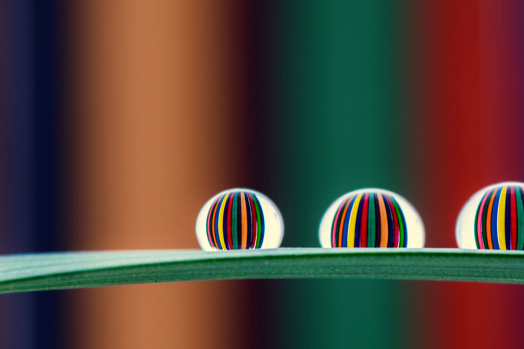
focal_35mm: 218
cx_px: 368
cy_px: 195
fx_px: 3170
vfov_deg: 6.3
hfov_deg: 9.4
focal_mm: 90
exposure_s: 15
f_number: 20
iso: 100
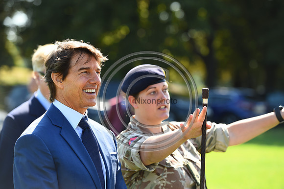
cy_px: 94
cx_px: 142
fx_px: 1064
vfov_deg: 10.1
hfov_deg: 15.2
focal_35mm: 135
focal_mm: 135
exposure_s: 1/1250
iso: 500
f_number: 4
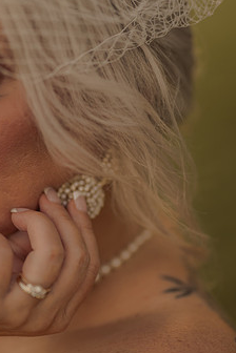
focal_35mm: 67
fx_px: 659
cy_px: 209
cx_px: 93
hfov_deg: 20.3
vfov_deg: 30.0
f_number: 2.8
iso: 200
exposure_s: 1/320
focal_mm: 50
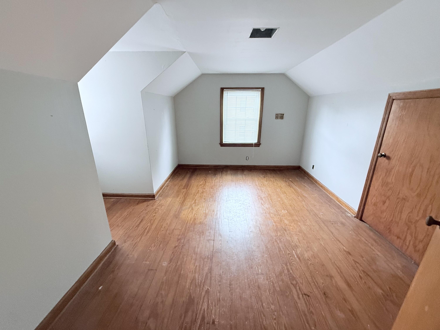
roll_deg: +0.0
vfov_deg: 85.7
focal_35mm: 14
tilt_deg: -16.6
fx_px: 178
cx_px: 220
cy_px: 165
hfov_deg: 102.1
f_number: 2.2
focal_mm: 2.22
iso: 320
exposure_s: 1/61
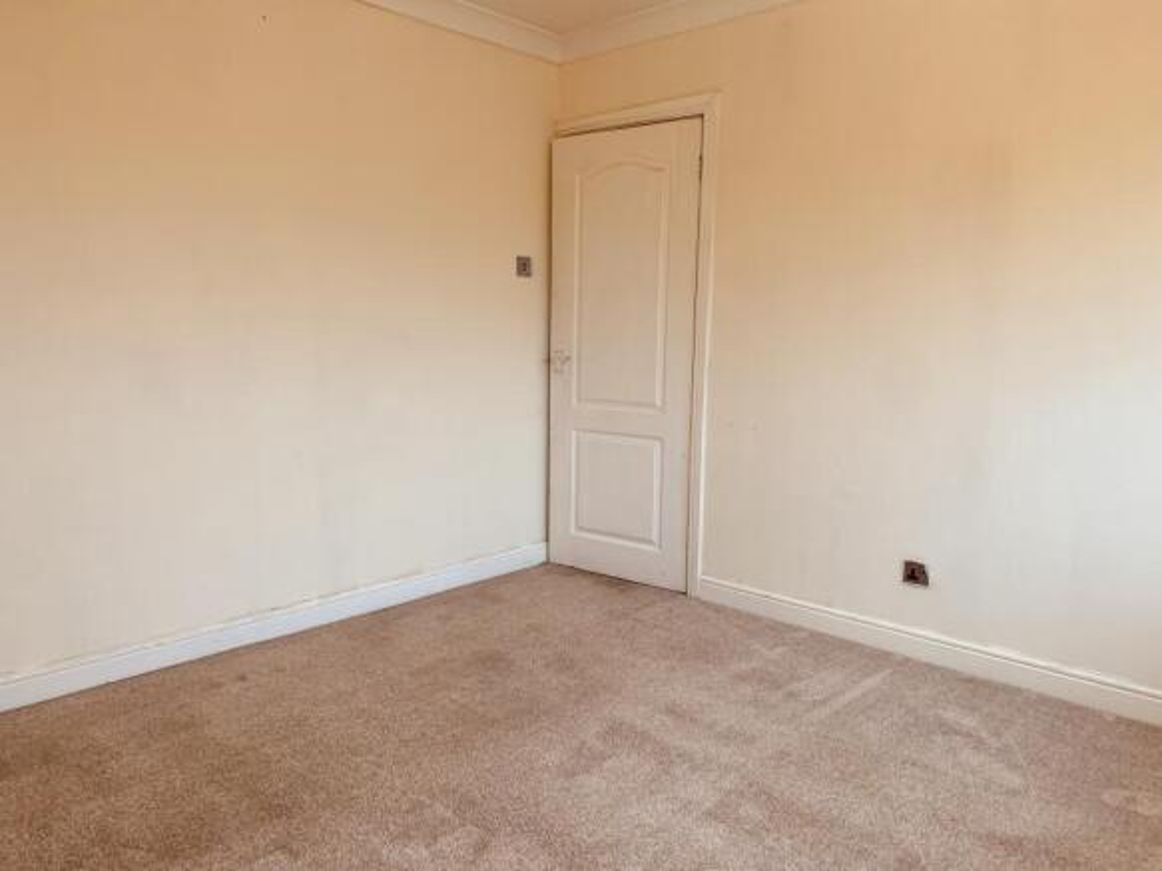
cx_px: 581
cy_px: 436
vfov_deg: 53.0
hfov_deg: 67.3
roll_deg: -0.4
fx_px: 873
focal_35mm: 26
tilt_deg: -7.5
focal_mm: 4.25
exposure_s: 1/60
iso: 125
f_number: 1.8
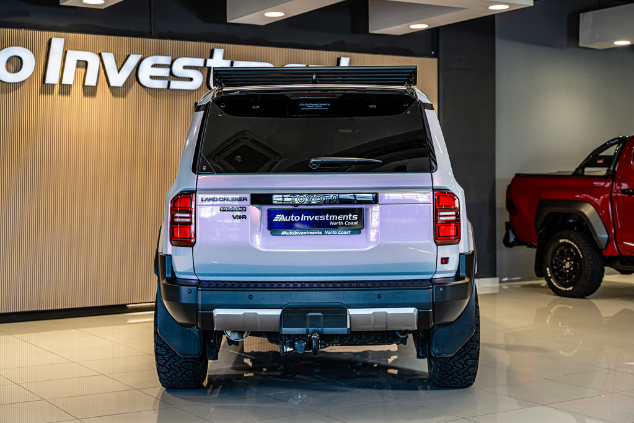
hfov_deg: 35.1
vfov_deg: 23.8
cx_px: 317
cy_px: 212
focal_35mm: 57
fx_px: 1004
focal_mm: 57
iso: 500
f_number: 4
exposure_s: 1/125
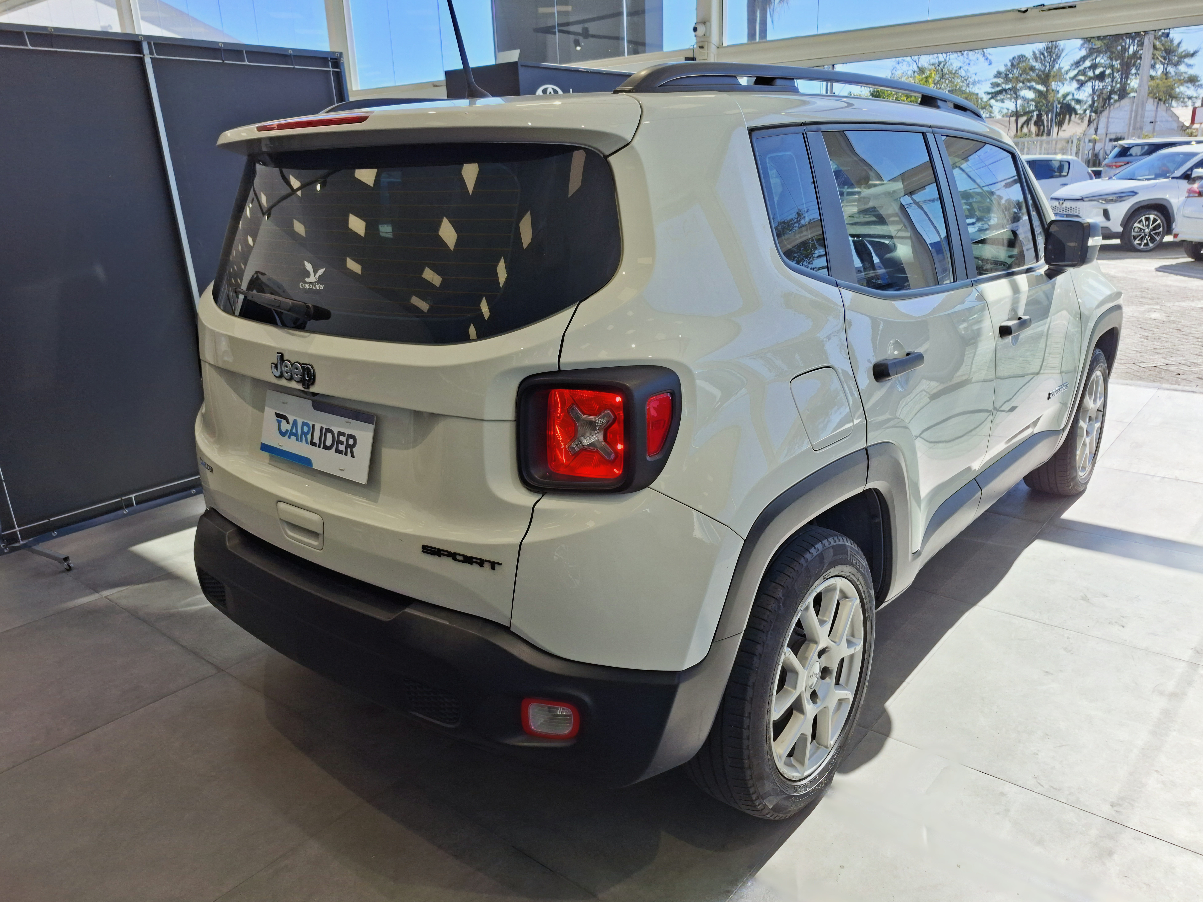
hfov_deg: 71.6
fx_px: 834
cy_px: 437
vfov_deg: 56.8
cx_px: 615
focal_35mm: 24
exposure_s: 1/455
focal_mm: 5.54
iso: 50
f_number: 1.8
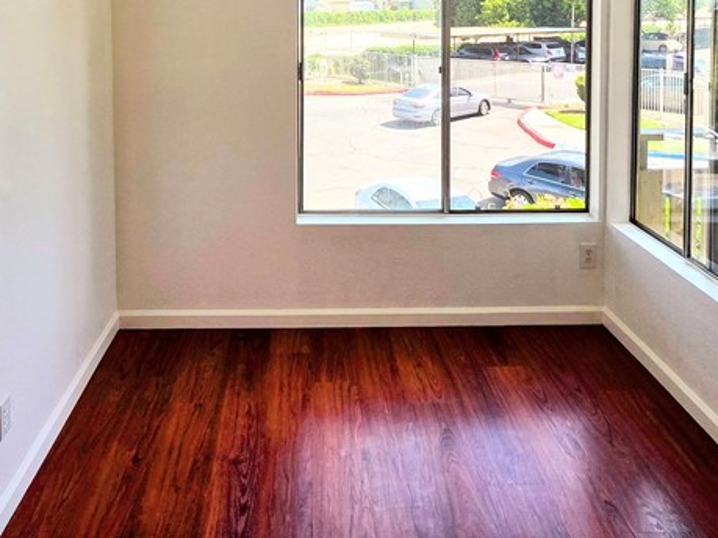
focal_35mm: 29
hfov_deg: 61.2
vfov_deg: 43.2
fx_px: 601
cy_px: 34
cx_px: 291
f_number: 1.9
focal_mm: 2.2
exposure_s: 1/705
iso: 40
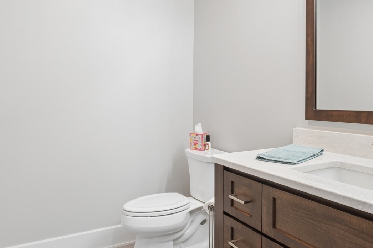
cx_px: 213
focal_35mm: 28
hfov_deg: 65.1
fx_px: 290
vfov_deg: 45.8
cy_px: 89
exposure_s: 1/6
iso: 200
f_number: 8
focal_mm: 9
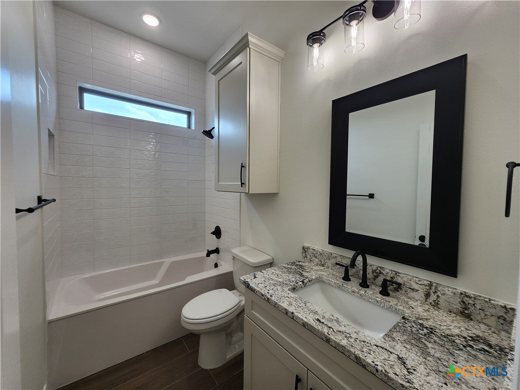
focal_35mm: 13
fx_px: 195
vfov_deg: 89.9
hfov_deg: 106.2
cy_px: 195
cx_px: 260
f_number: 2.2
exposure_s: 1/120
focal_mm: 2.2
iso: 64
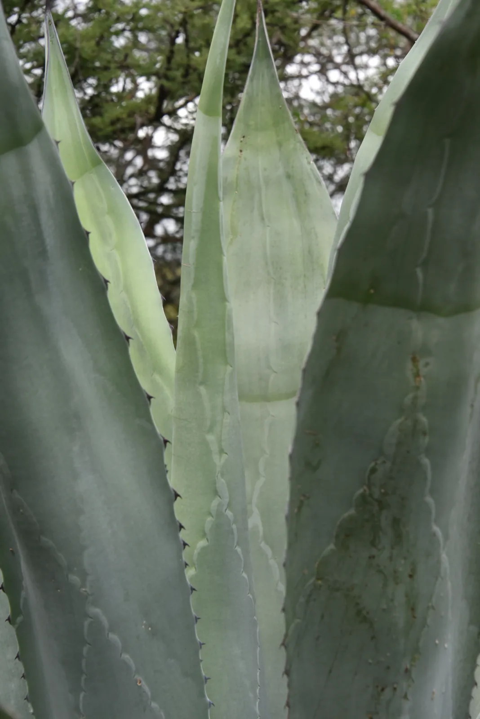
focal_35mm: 105
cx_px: 240
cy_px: 360
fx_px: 2098
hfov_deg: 13.1
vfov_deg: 19.4
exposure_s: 1/500
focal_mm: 105
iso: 450
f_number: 8
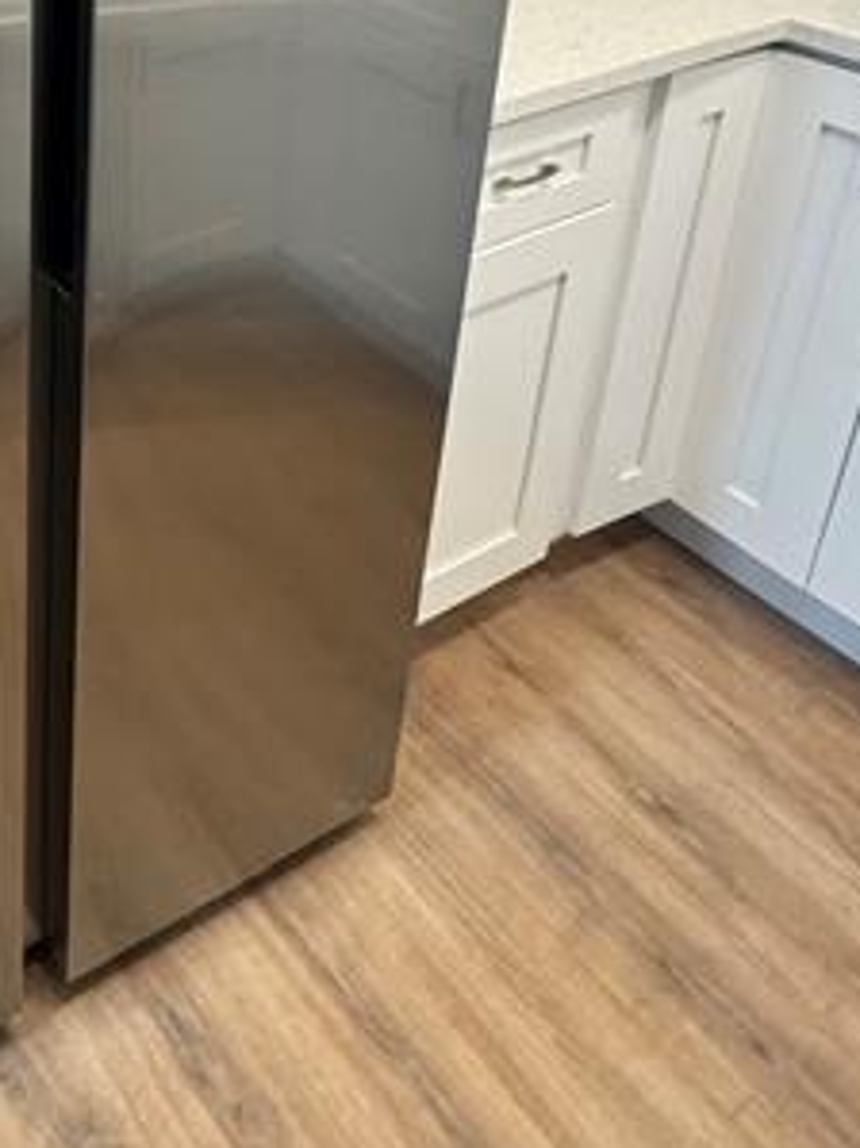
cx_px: -96
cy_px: 15
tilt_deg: -18.1
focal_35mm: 36
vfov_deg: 44.2
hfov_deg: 34.1
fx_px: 1193
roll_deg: +2.1
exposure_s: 1/60
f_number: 2.2
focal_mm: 2.22
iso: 400
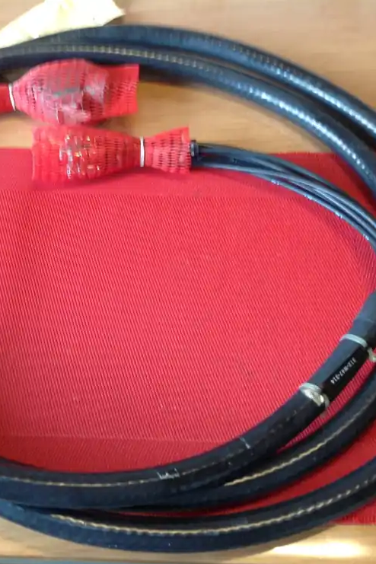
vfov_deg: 40.3
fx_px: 768
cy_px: 283
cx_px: 129
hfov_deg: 27.4
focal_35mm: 49
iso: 80
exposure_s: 1/15
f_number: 2.4
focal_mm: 4.28
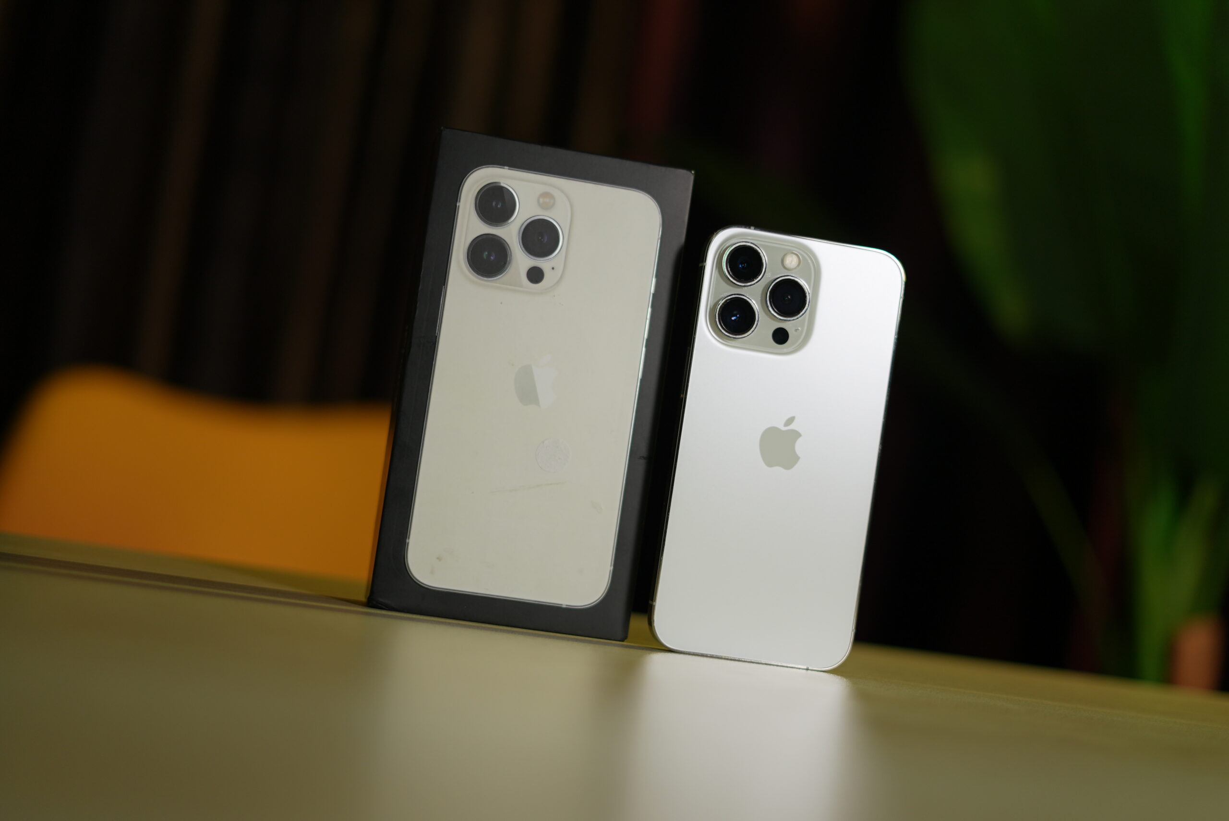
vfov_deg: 27.0
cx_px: 614
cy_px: 410
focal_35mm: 50
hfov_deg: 39.6
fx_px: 1708
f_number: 1.8
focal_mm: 50
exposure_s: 1/100
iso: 320
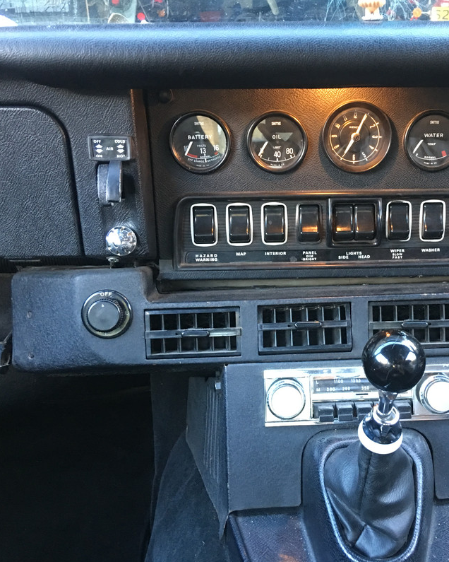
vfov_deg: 47.9
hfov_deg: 38.4
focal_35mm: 38
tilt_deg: -23.5
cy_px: 281
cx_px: 322
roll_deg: -0.1
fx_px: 631
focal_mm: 4.15
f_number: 2.2
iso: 80
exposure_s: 1/10
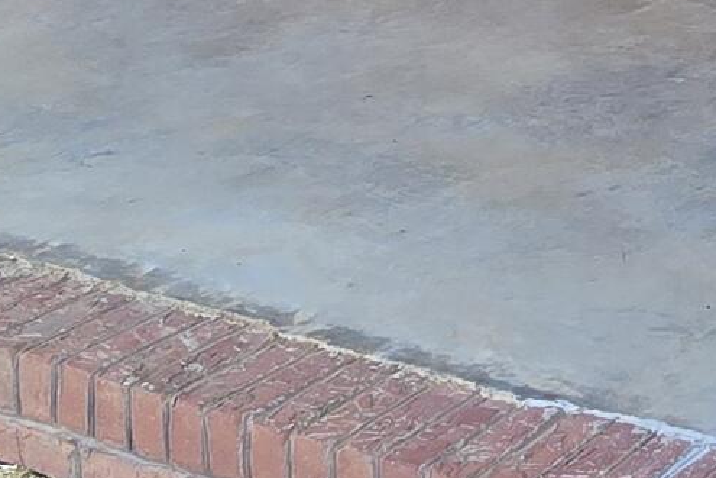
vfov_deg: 14.6
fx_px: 1631
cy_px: -387
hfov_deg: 20.9
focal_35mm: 82
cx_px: 1086
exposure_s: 1/120
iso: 50
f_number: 2.2
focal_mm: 2.2
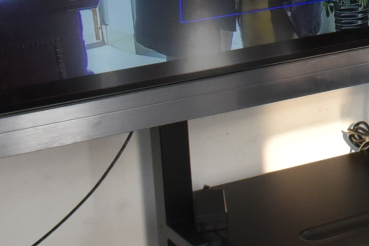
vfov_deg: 10.2
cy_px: -76
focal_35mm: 132
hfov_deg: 13.6
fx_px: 1353
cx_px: 707
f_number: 10
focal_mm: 24
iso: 2500
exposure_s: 1/400
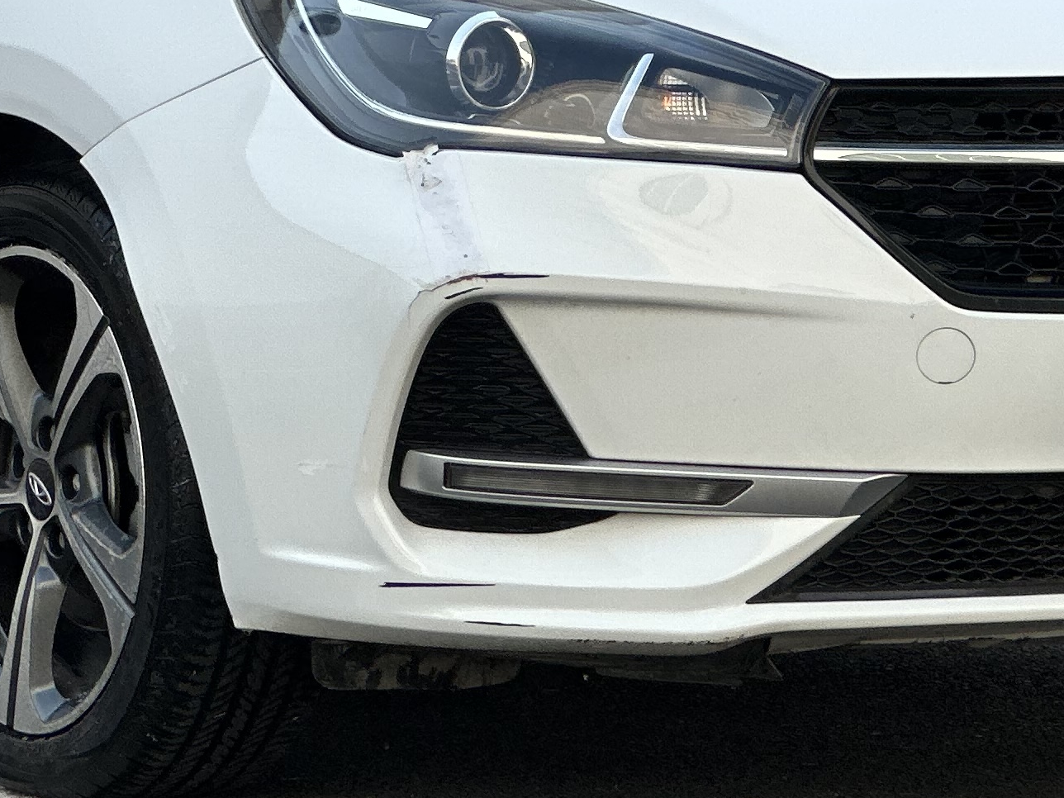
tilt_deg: -1.4
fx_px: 7408
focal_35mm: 241
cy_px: 17
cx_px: 338
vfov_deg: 6.1
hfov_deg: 8.2
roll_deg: +0.4
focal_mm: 9
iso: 32
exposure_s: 1/531
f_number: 2.8
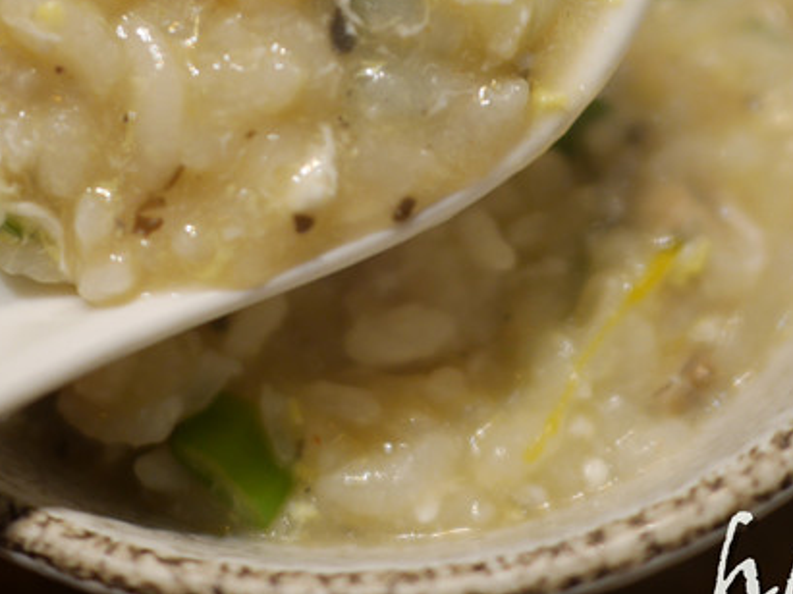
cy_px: -77
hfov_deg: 26.7
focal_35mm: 73
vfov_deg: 19.2
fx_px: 1672
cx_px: 380
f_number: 1.7
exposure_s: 1/60
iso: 250
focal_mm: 15
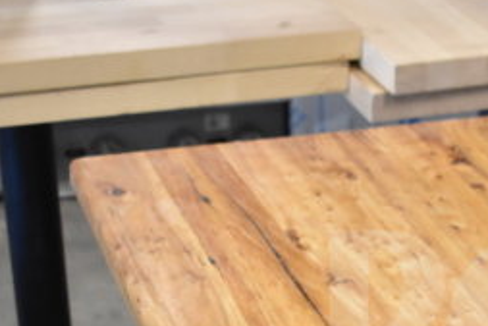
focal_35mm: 112
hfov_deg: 17.8
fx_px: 1522
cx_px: 494
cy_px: 383
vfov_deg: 12.0
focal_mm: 31
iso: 2200
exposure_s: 1/50
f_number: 4.2
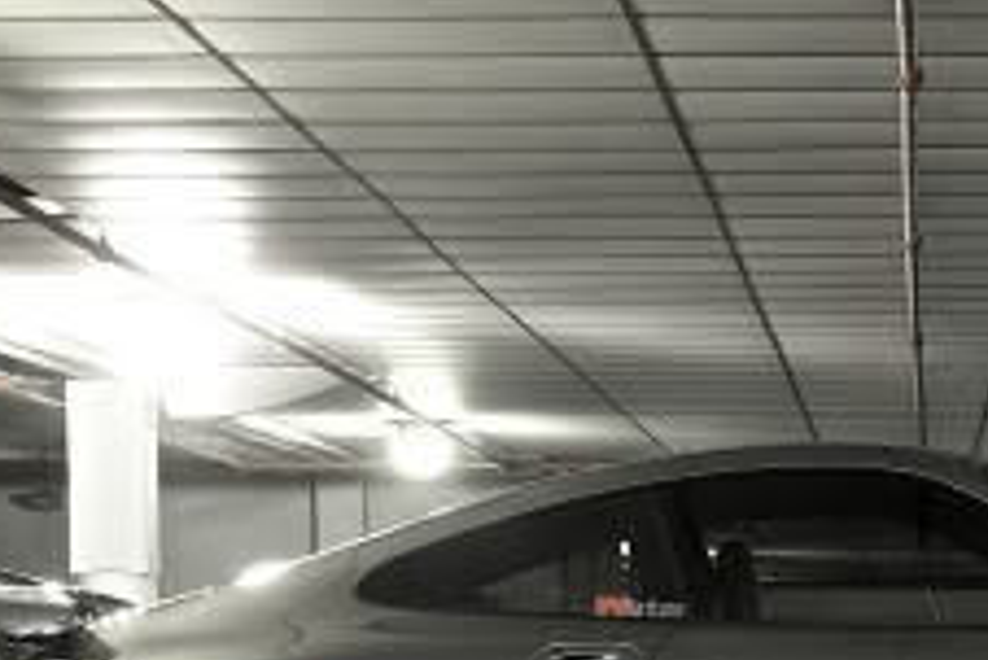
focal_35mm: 127
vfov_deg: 10.6
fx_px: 3488
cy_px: 767
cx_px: 916
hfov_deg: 15.9
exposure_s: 1.6
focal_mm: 24
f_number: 5.6
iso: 200
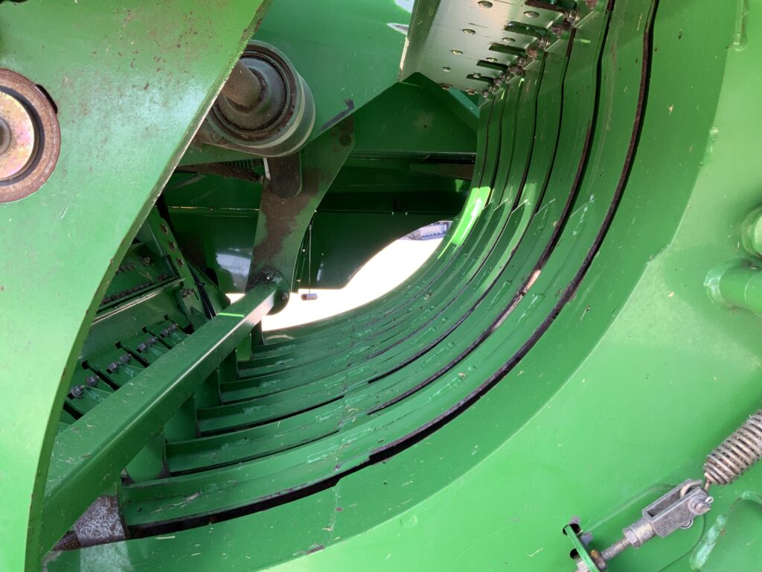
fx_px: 638
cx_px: 381
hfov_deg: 61.7
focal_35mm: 29
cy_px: 286
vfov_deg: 48.2
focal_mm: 3
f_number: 1.8
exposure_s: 1/122
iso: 50
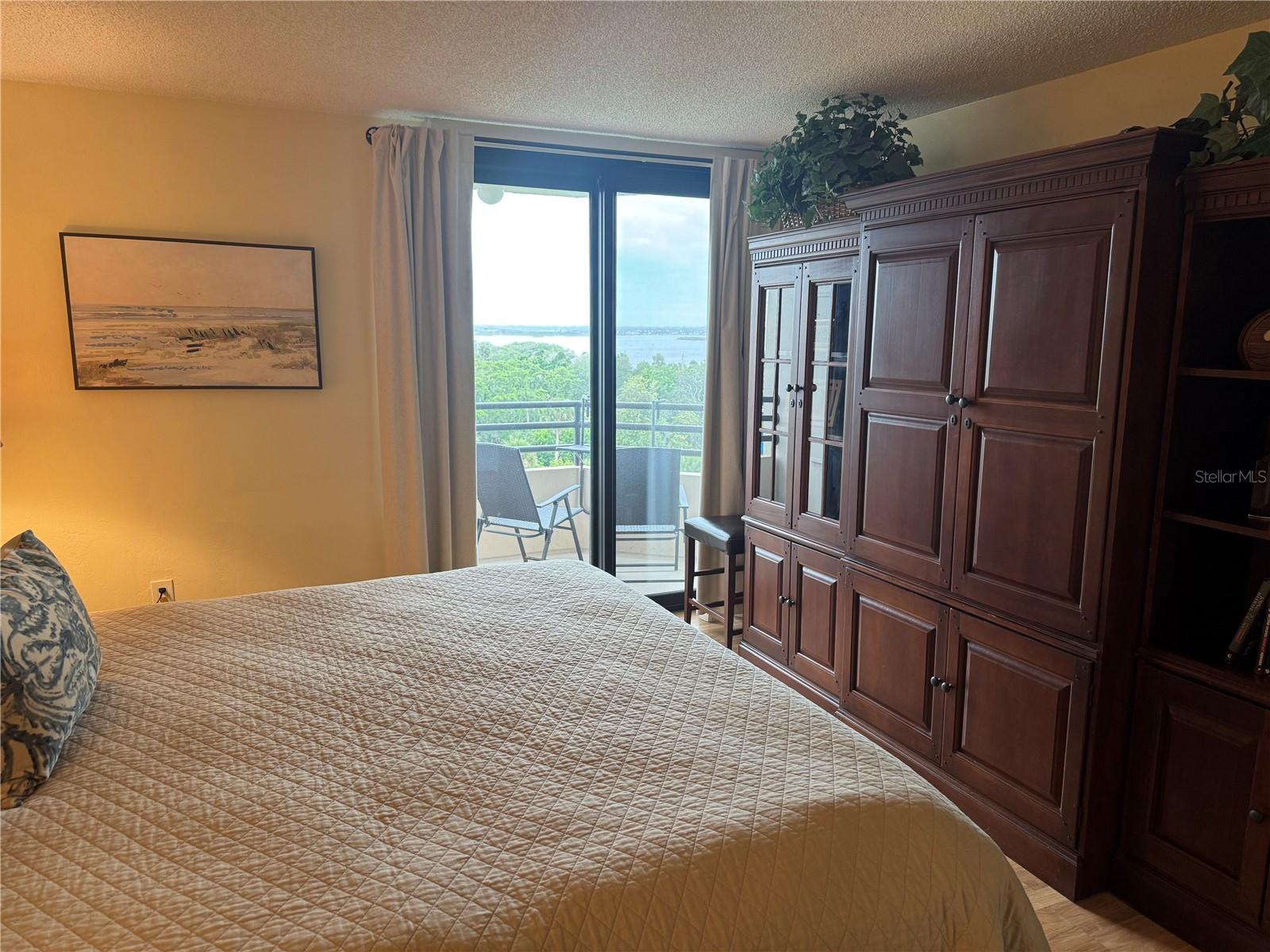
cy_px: 476
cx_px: 635
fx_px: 881
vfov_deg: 56.8
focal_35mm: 24
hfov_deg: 71.6
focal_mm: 6.76
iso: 160
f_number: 1.78
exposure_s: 1/60
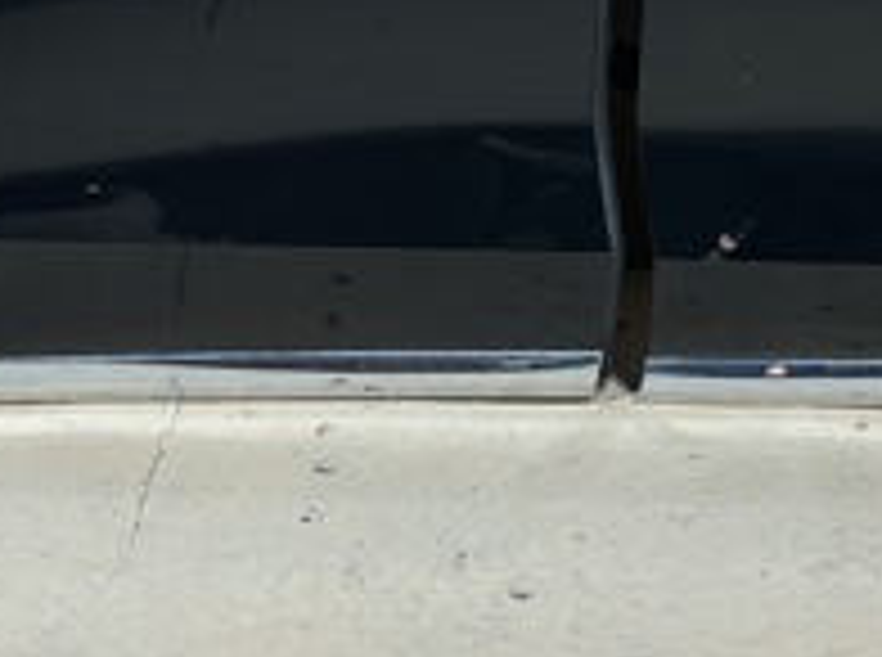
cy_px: -344
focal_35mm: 157
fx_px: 3991
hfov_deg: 12.6
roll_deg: +0.4
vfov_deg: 9.2
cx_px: 544
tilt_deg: -13.7
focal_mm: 6.86
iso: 250
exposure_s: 1/50
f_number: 1.78
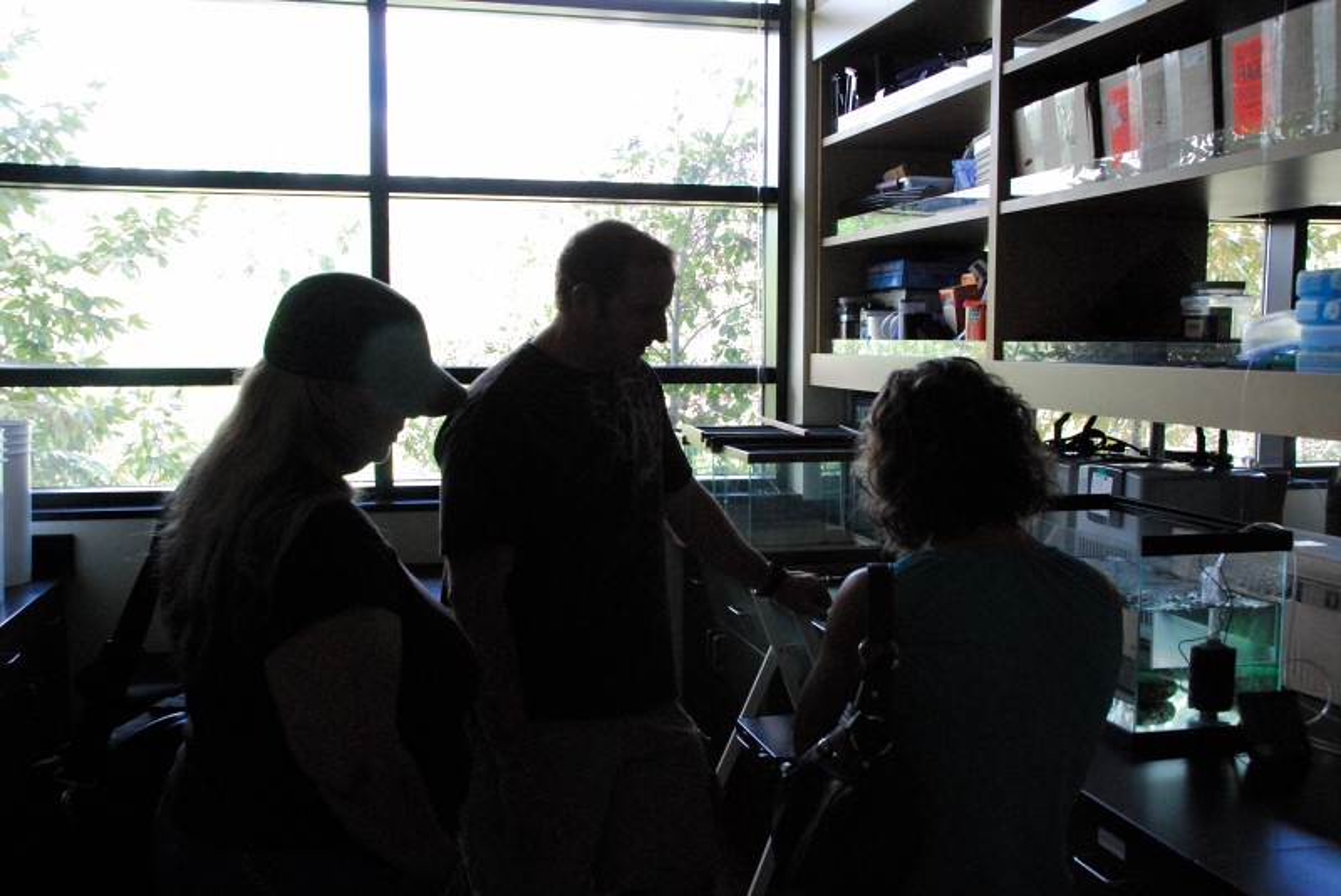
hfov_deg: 57.2
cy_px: 448
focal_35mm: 33
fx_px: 1230
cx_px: 670
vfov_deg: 40.0
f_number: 8
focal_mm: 22
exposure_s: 1/60
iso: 1600
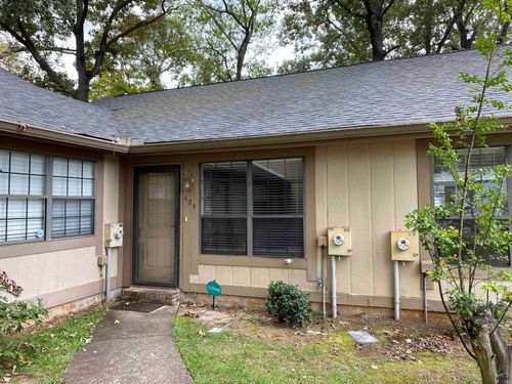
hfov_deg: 67.3
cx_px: 256
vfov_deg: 53.1
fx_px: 385
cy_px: 192
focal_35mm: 26
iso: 32
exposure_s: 1/219
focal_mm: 4.25
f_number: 1.8
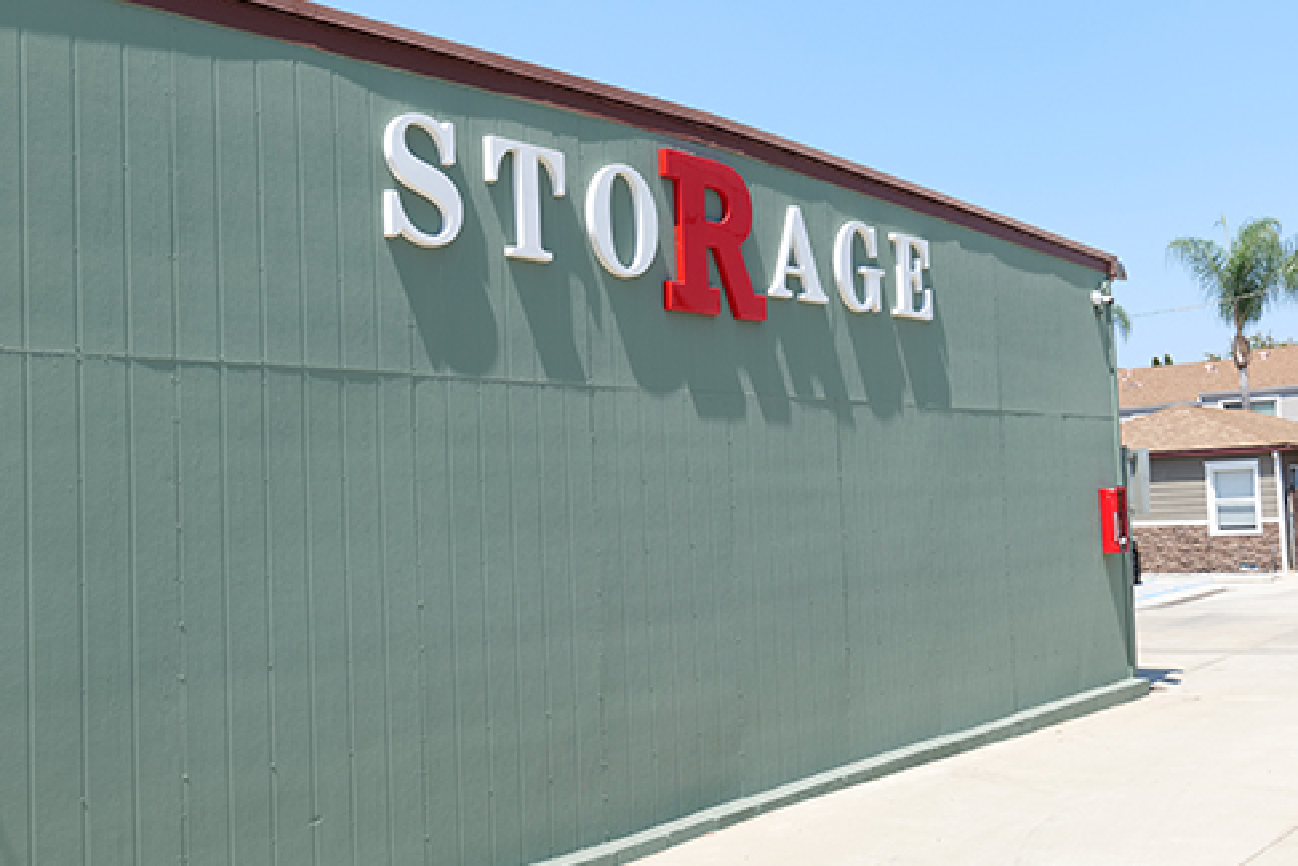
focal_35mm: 39
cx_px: 632
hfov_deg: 49.5
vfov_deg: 34.2
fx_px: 1407
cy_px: 416
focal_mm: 33
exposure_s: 1/1600
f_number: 5.6
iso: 640
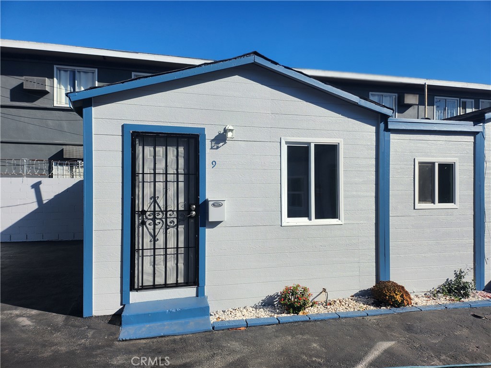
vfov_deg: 56.8
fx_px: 340
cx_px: 246
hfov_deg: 71.6
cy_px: 184
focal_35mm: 24
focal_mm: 5
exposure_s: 1/3483
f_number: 1.8
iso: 50
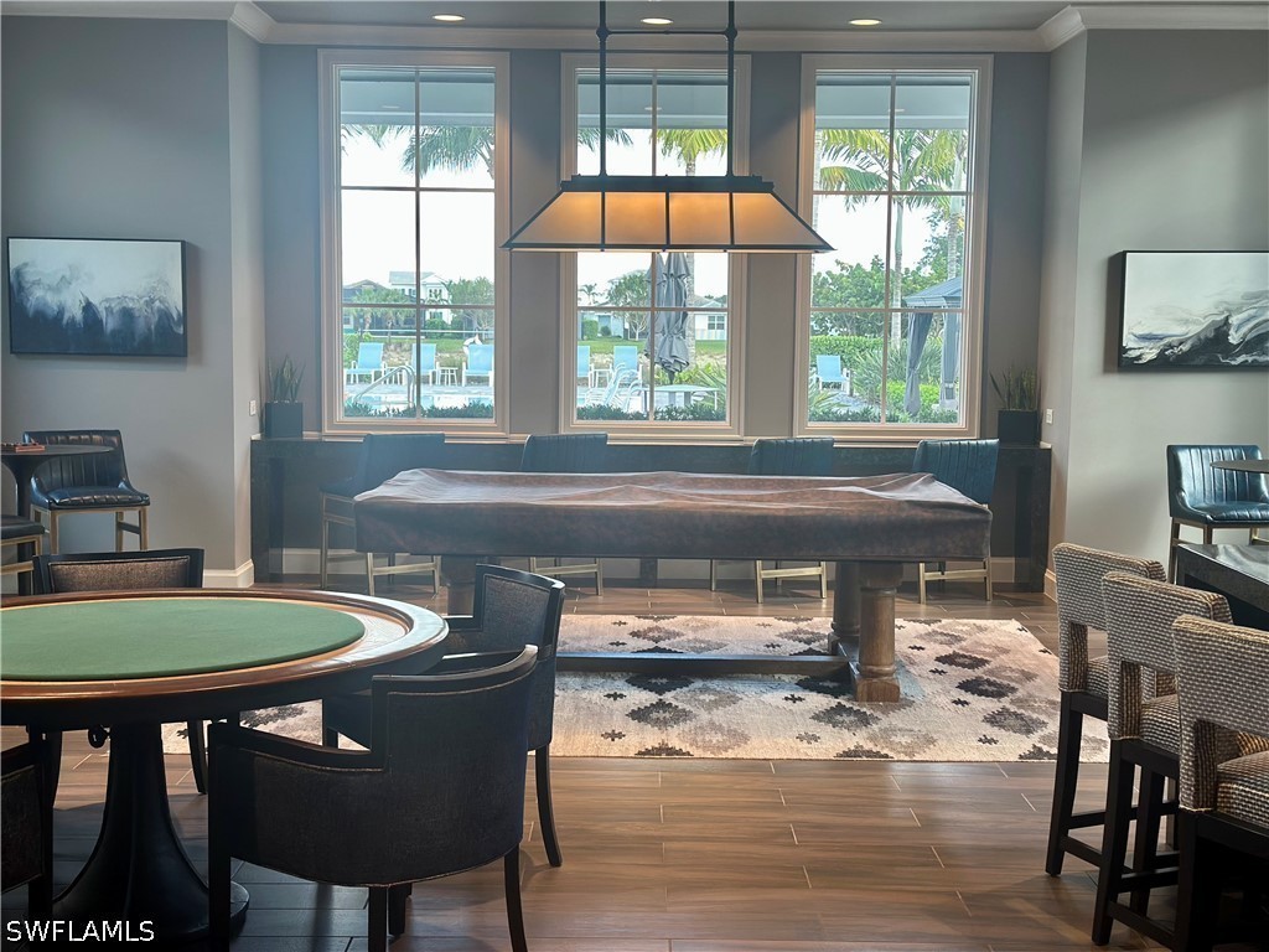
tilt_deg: -4.5
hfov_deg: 39.7
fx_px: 1760
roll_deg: -0.8
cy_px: 476
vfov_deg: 30.3
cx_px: 634
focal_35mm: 48
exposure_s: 1/120
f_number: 1.78
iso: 64
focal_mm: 6.86
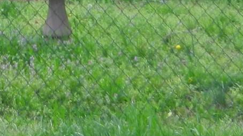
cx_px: 9
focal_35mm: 123
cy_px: -223
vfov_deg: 8.7
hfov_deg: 17.1
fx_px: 792
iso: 160
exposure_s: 1/500
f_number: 3.5
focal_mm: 4.5
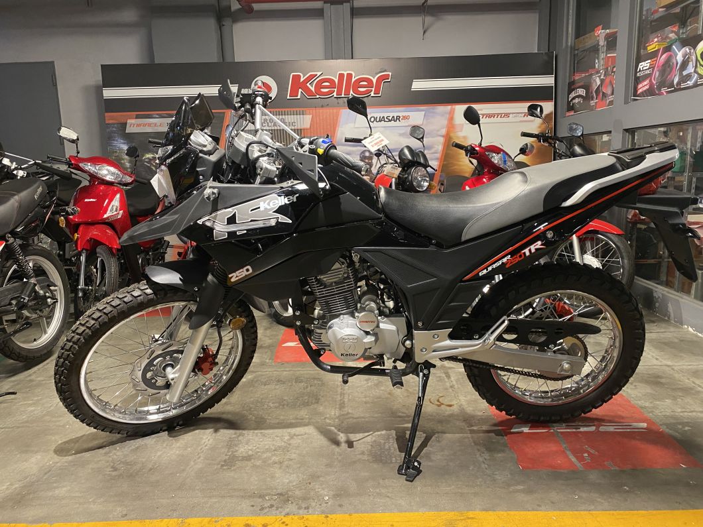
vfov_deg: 53.1
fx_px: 528
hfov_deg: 67.3
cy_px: 264
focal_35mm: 26
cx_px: 352
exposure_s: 1/50
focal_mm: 4.25
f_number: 1.8
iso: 250
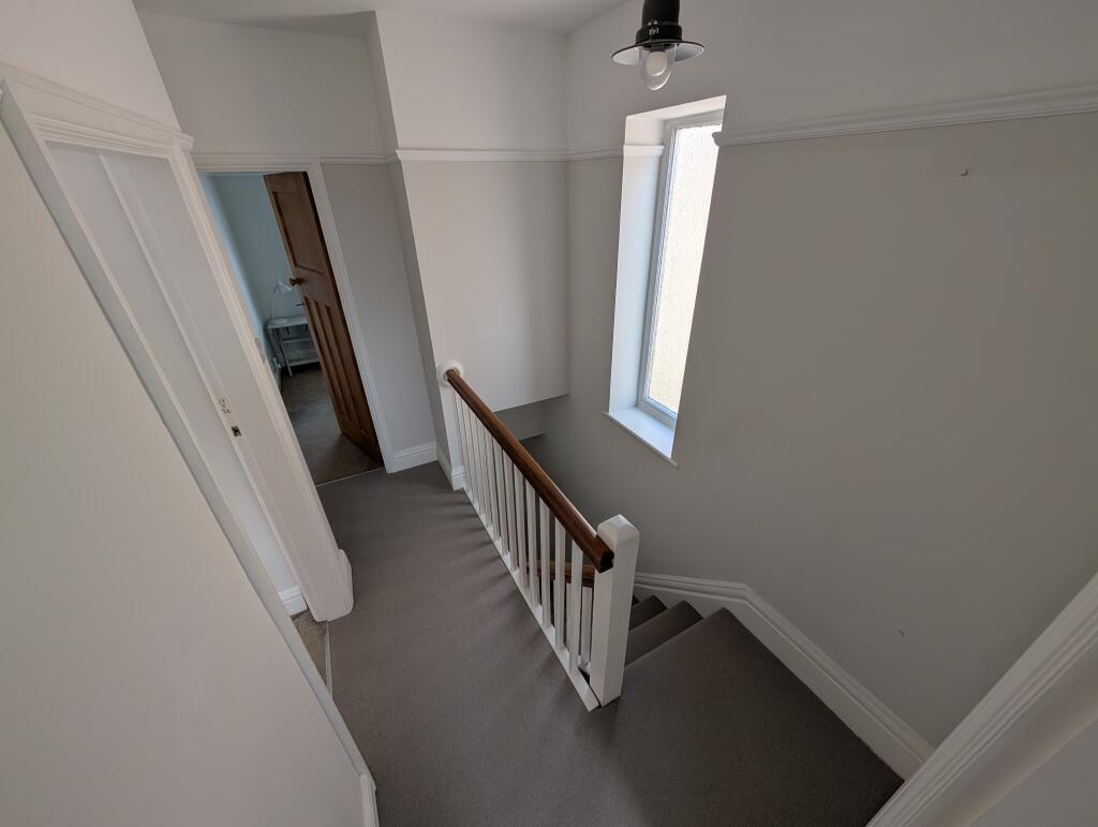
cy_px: 414
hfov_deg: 110.5
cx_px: 549
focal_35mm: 12
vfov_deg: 94.6
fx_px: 381
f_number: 1.7
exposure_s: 1/306
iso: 55
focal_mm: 2.02
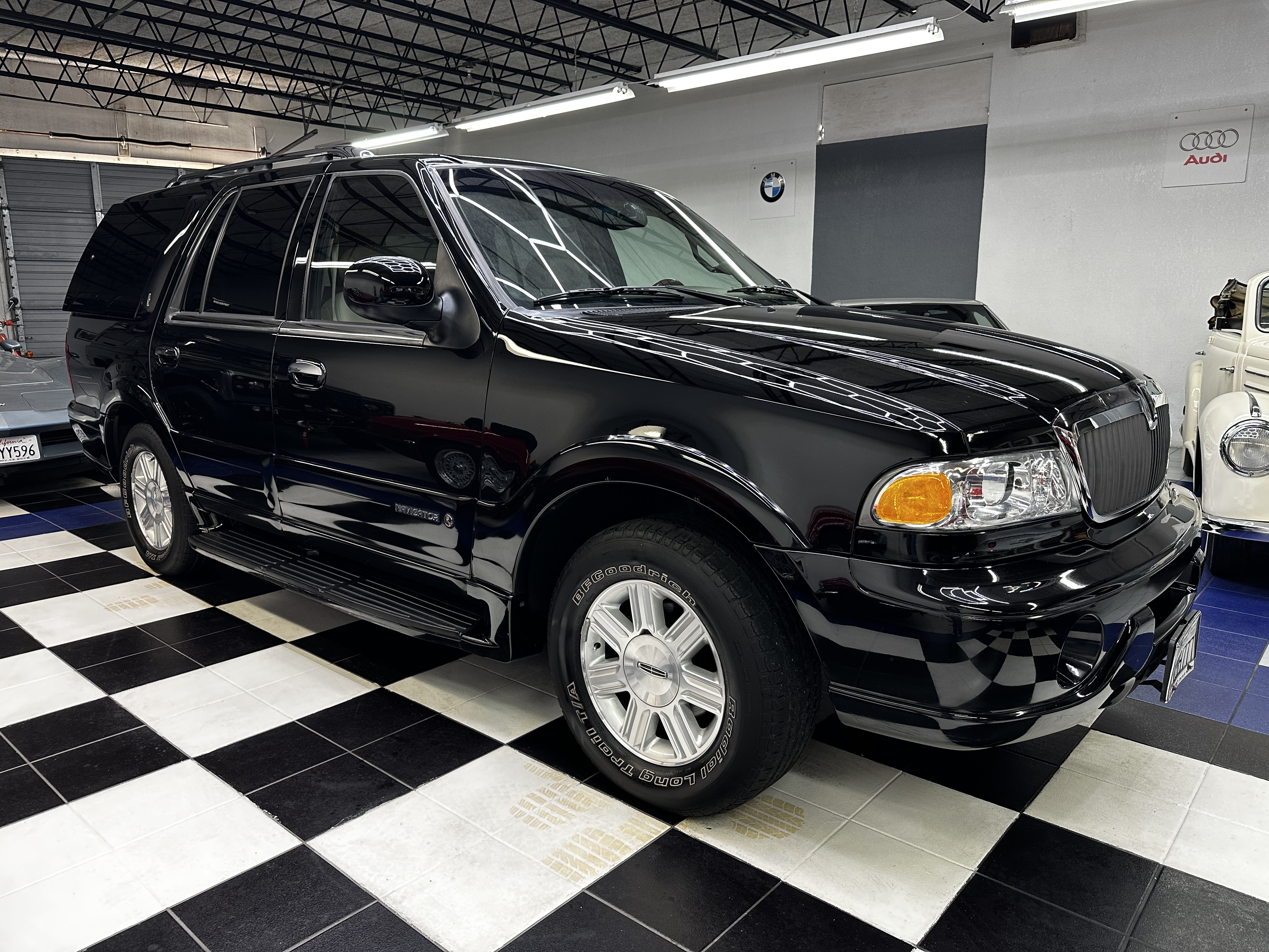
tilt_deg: -11.2
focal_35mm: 24
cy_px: 476
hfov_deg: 71.6
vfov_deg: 56.8
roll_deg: +0.1
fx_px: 880
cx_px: 634
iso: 125
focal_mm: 6.86
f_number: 1.78
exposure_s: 1/60
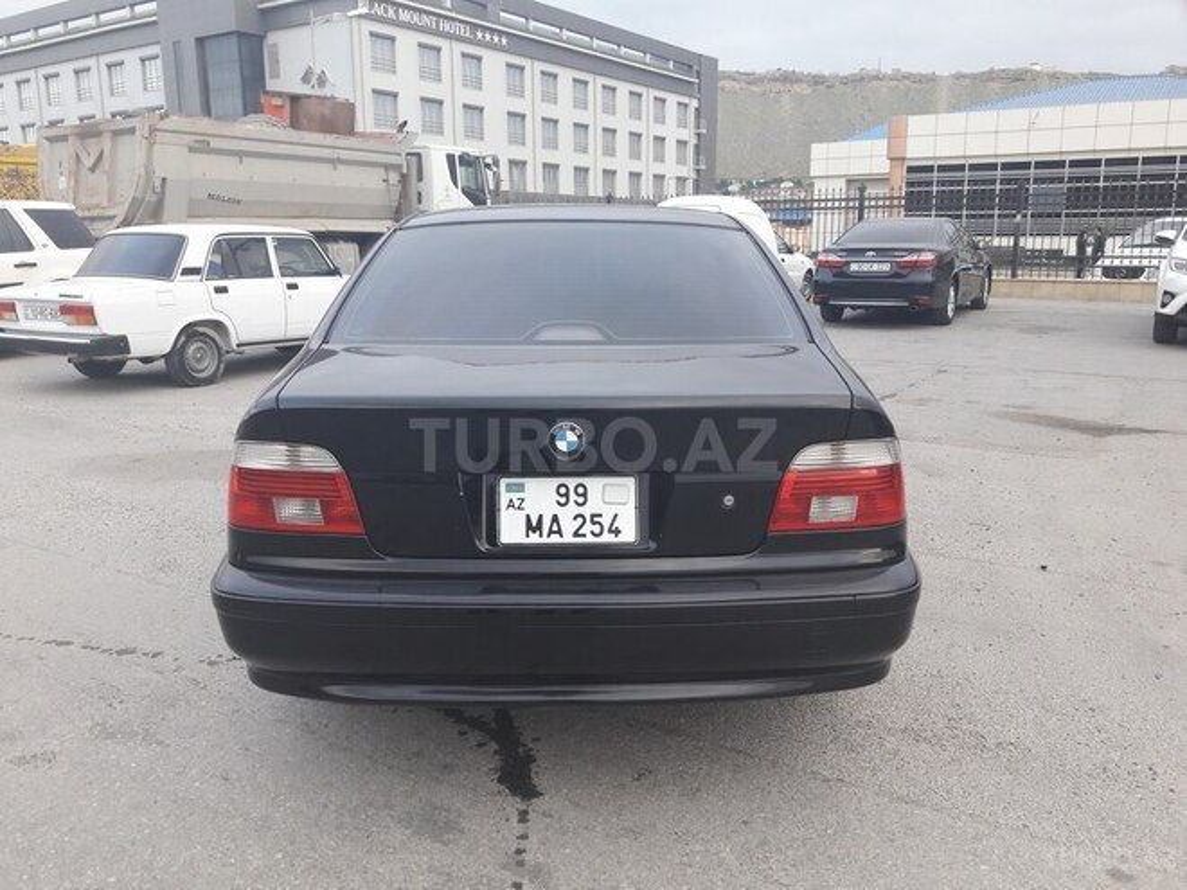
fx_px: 960
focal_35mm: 28
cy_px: 445
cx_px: 594
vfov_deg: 49.7
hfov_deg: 63.4
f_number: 1.9
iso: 64
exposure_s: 1/100
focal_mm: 3.7
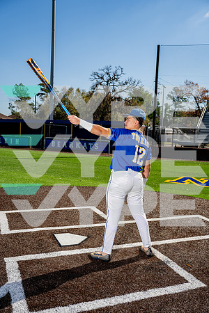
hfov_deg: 40.0
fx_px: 287
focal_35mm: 33
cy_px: 156
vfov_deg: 57.2
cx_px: 104
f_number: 4
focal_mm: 33
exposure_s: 1/2000
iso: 100
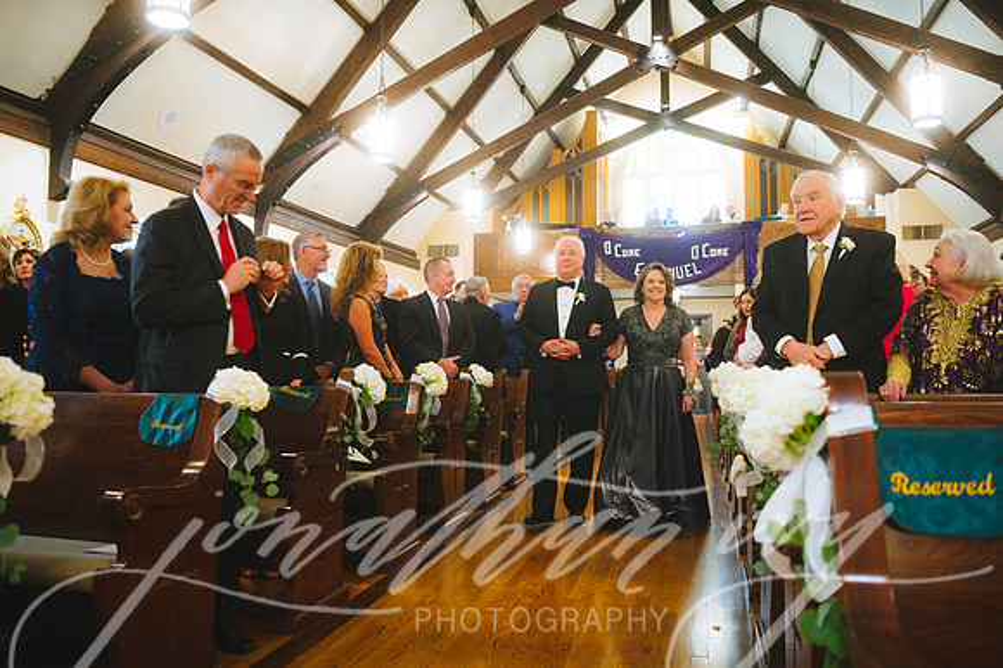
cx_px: 502
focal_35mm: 29
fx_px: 807
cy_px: 334
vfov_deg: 44.9
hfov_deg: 63.7
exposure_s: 1/160
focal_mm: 29
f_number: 2.8
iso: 2500
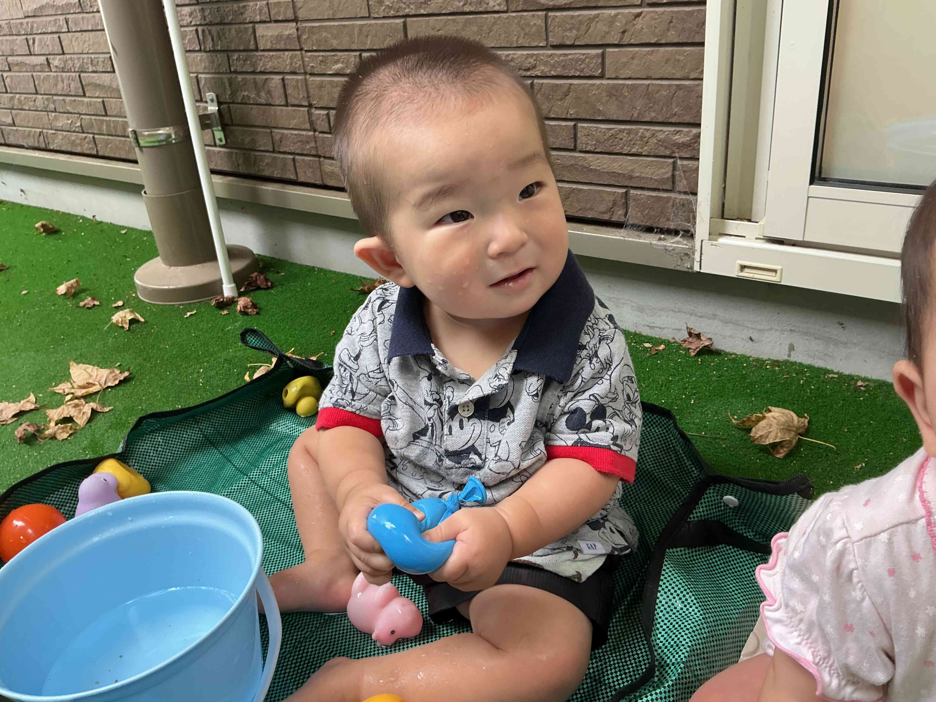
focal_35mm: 29
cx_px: 468
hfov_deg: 61.7
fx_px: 784
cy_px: 351
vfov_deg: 48.2
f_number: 1.8
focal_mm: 3
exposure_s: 1/120
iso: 64
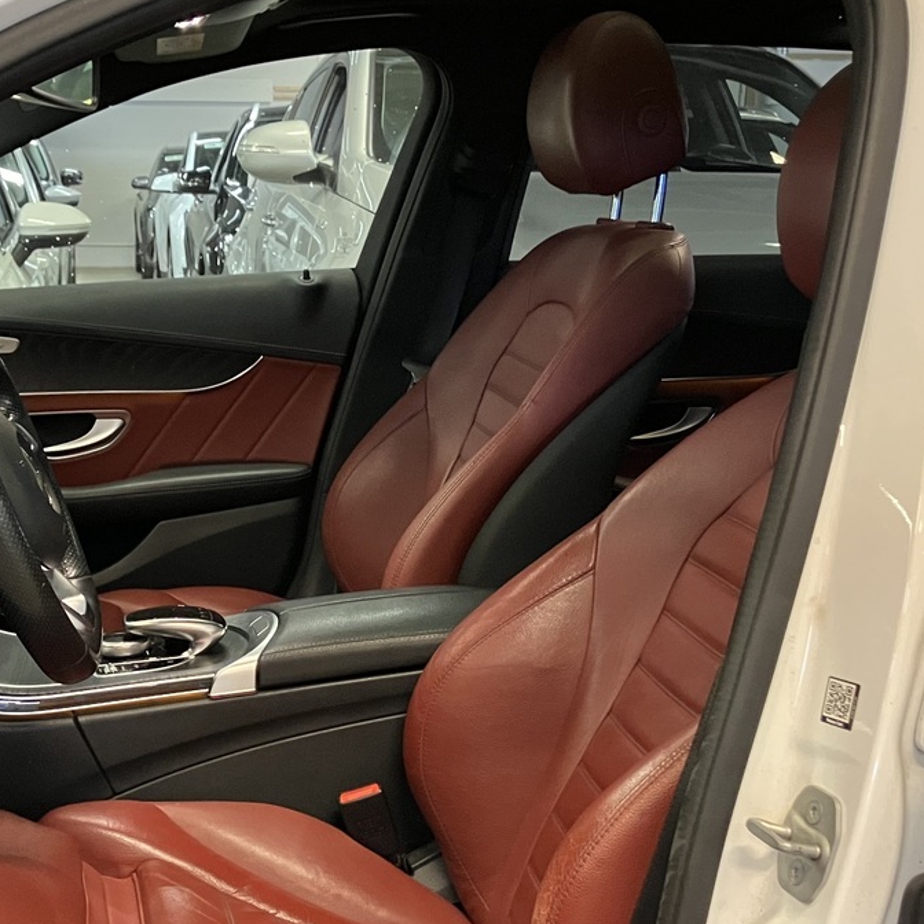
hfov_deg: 31.8
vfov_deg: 32.1
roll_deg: +0.3
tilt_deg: -12.7
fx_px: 1601
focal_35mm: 53
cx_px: 271
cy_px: 575
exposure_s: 1/50
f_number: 1.8
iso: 320
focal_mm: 3.99
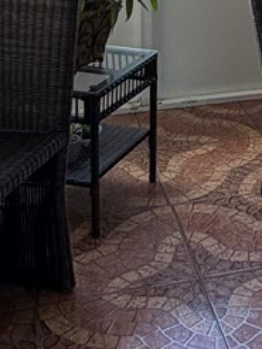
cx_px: 290
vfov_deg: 19.3
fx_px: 917
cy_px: -142
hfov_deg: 15.8
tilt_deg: -5.3
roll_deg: -0.7
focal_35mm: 91
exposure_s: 1/121
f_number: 2.2
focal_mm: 2.22
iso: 50
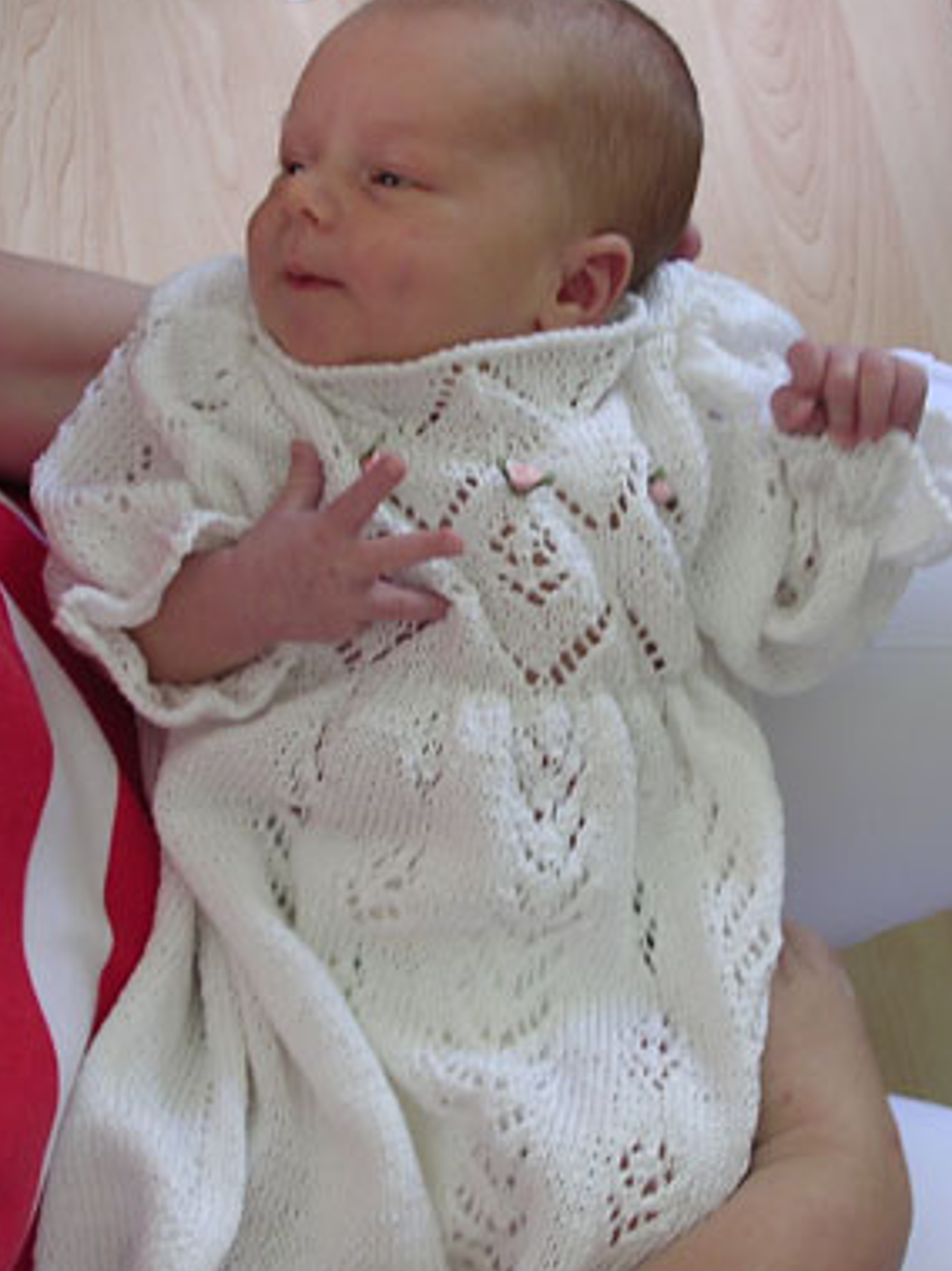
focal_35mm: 56
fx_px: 2055
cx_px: 499
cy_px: 620
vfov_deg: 34.4
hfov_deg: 26.1
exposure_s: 1/5.3
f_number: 3.2
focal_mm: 8
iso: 100
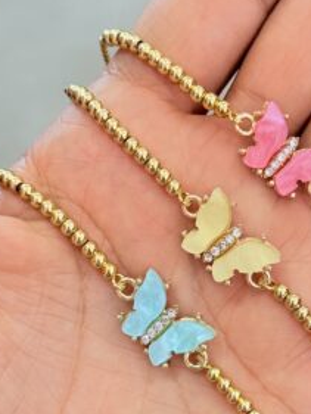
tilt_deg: -54.1
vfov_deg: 20.0
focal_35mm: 98
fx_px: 1173
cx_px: 224
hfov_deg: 15.1
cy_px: 248
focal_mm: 6.76
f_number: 1.78
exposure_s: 1/60
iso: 80
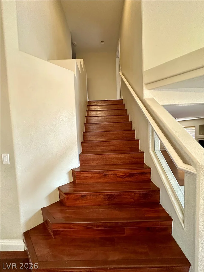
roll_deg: +2.8
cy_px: 136
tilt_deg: -2.5
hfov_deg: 85.7
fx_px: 110
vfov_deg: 102.1
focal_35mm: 14
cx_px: 102
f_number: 2.2
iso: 500
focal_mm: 2.22
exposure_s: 1/60
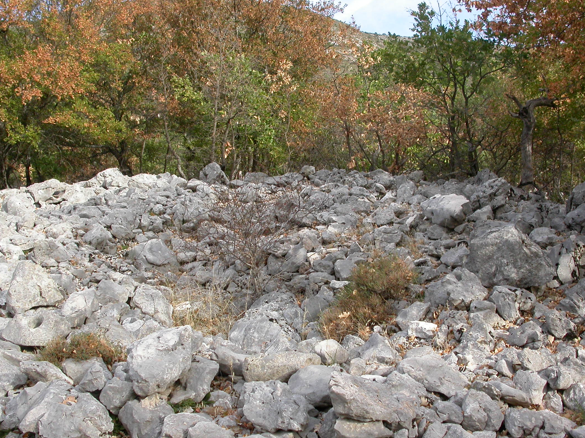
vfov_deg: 35.1
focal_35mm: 41
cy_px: 224
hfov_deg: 45.8
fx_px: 693
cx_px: 296
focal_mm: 7.85
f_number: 5.3
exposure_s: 1/182
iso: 100
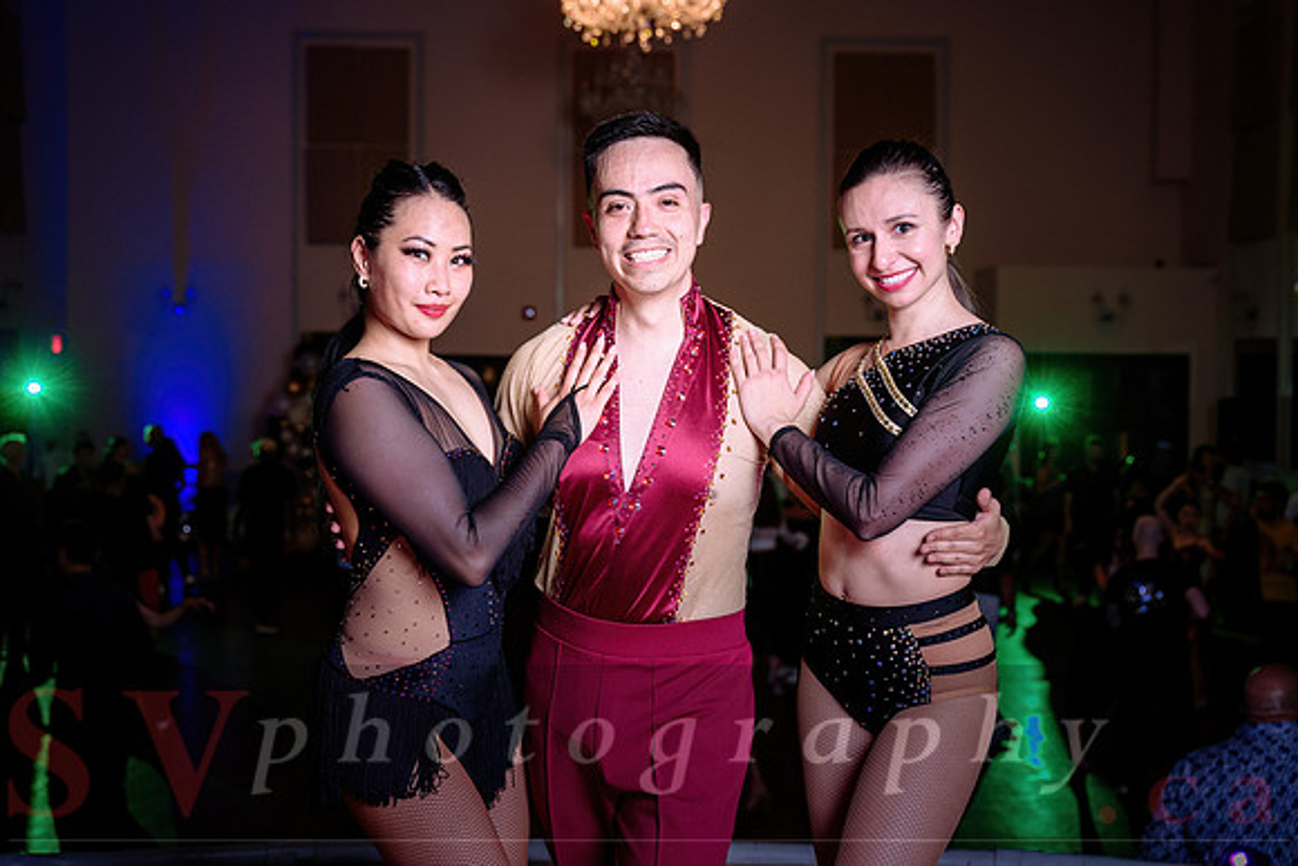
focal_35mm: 54
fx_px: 1935
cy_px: 407
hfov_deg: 37.1
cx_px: 680
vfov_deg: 25.2
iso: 500
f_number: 4
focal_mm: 50
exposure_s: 1/80
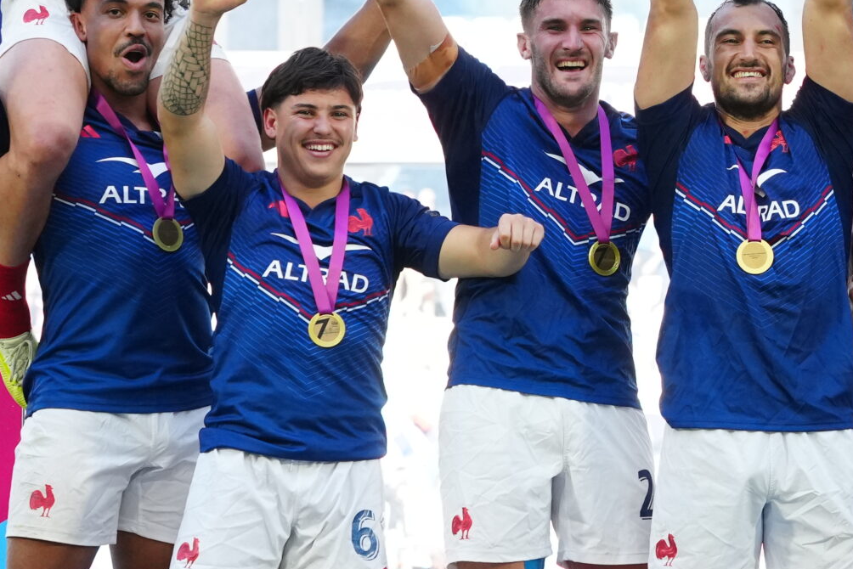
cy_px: 138
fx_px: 6186
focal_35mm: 261
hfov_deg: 7.8
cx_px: 952
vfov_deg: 5.3
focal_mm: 64
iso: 1250
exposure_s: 1/1600
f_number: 3.5
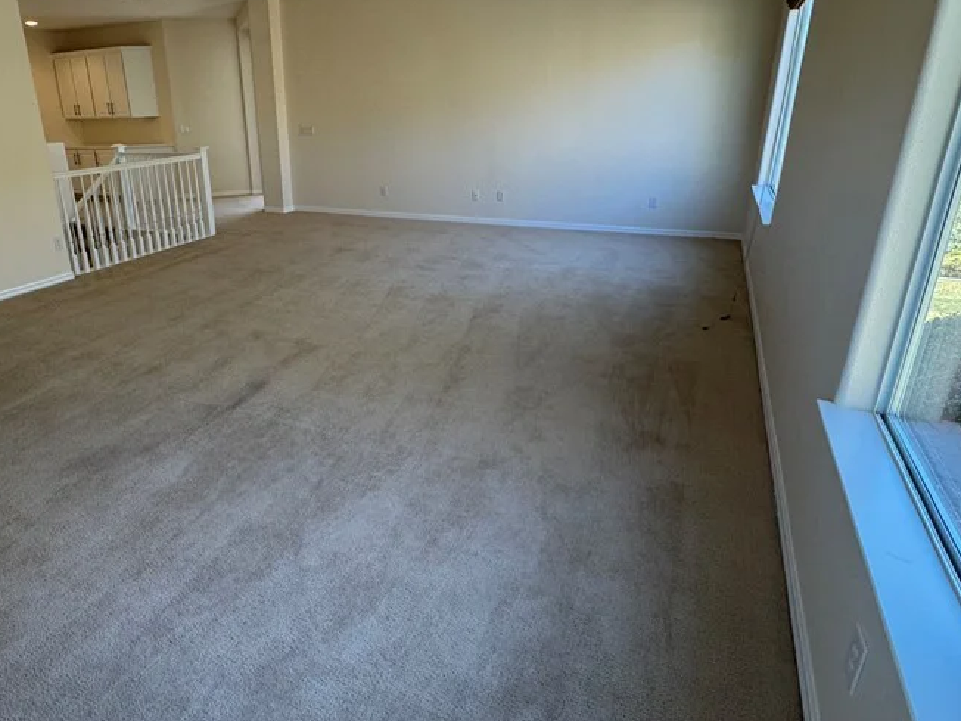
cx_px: 357
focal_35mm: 22
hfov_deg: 75.0
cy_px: 311
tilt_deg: -20.3
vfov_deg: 60.8
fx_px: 611
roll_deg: +1.1
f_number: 2.2
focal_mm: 2.22
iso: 125
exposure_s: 1/120
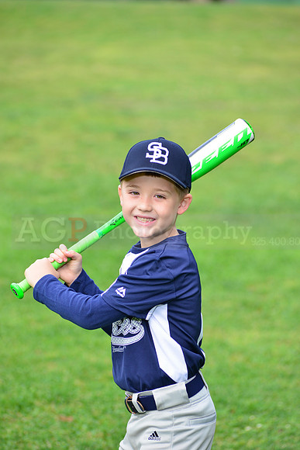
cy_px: 225
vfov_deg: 12.8
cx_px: 150
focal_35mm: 160
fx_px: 1999
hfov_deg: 8.6
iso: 320
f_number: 5.6
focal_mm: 160
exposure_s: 1/200
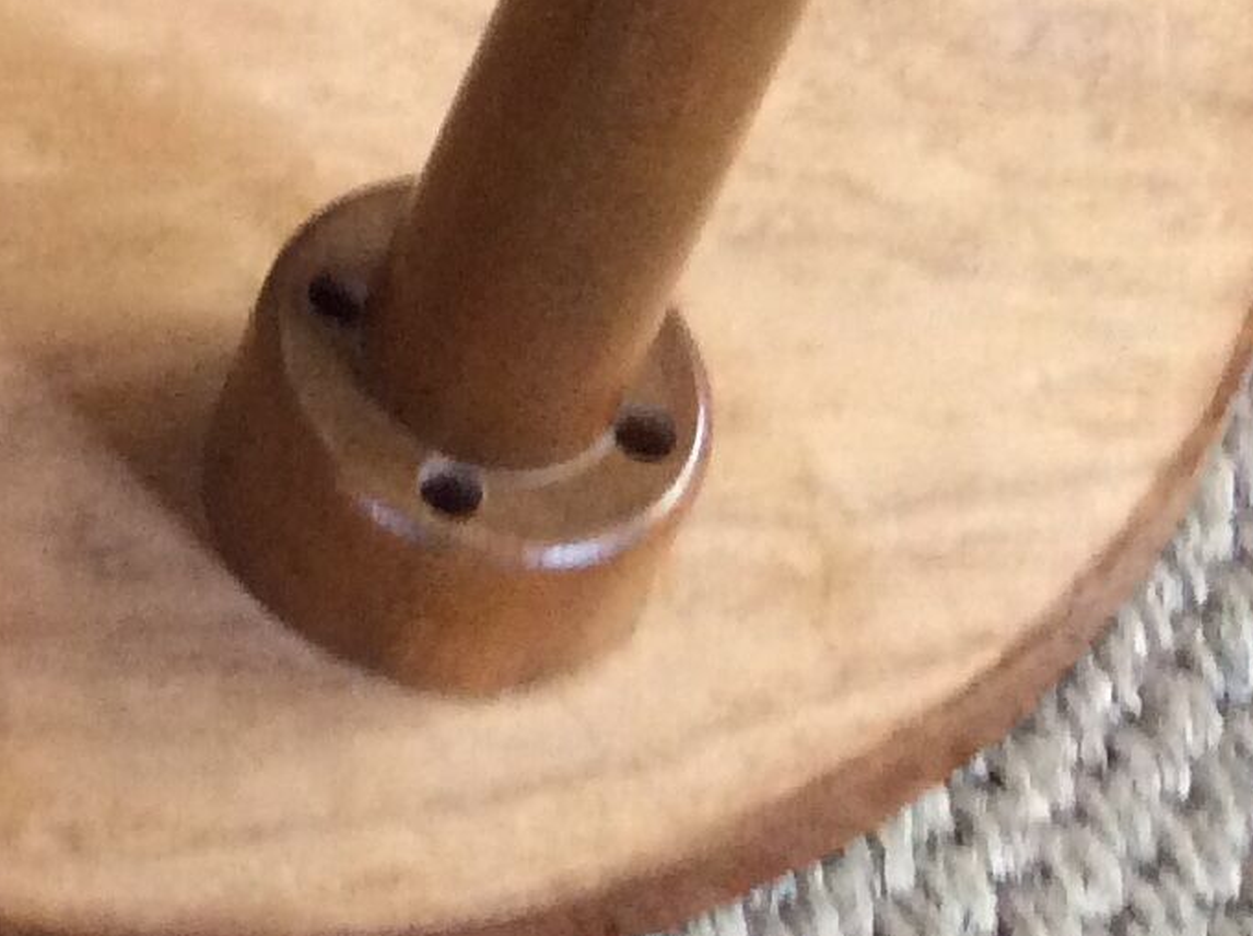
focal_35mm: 122
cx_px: -754
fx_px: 4410
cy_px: -584
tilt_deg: -43.0
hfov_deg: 14.8
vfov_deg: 11.5
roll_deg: +0.6
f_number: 2.4
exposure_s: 1/25
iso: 125
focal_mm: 3.3
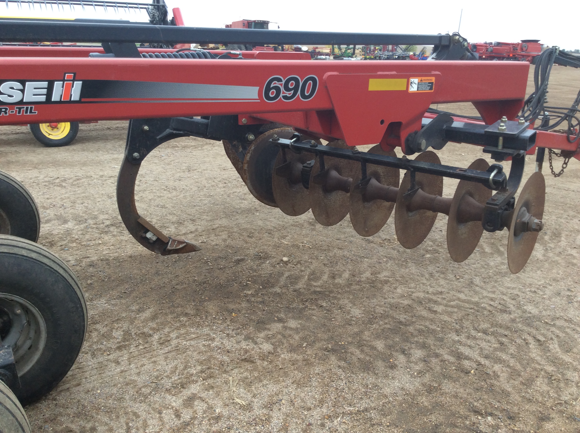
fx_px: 535
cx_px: 290
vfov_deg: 44.1
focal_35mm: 32
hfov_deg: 56.9
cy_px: 216
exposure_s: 1/132
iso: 32
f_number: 2.4
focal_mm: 3.3
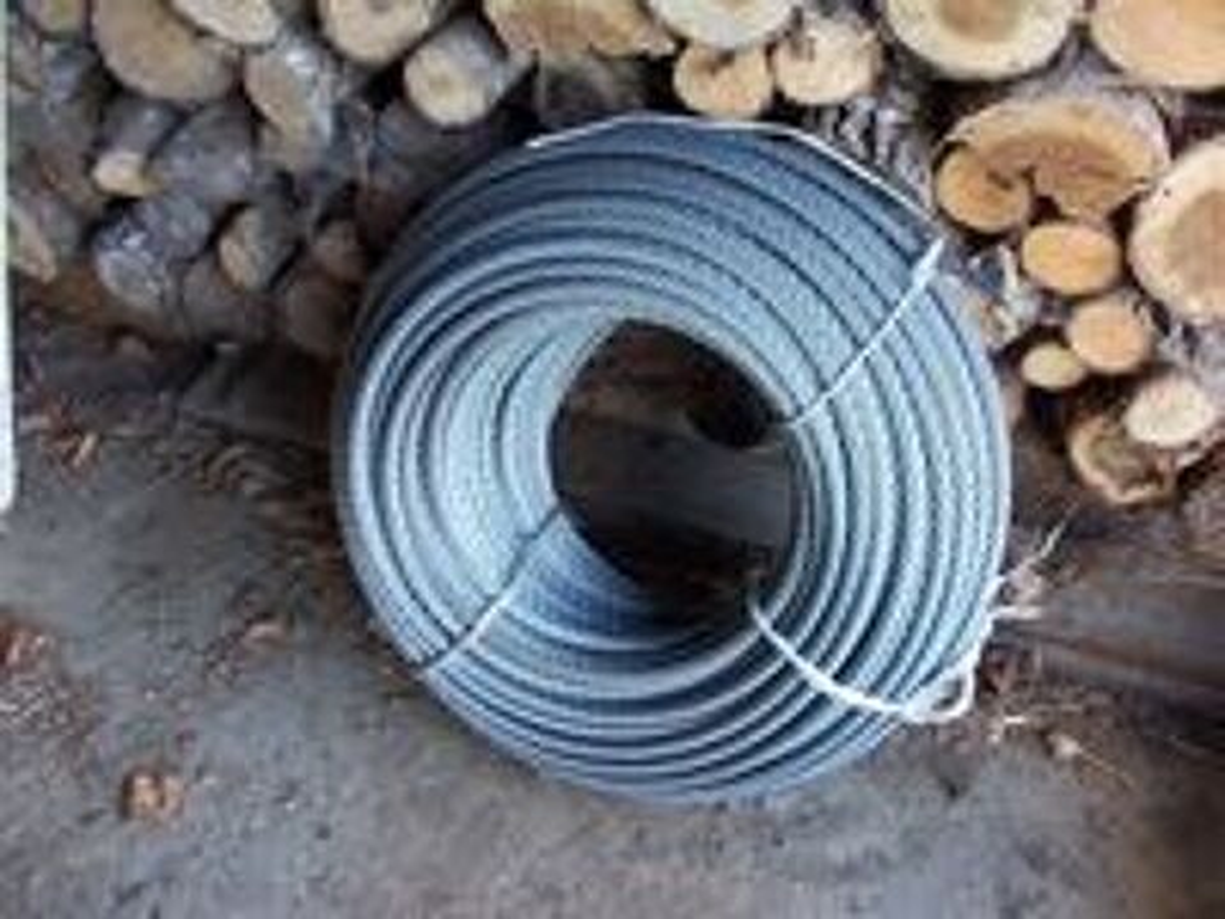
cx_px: 612
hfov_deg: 52.6
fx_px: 1239
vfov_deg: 40.7
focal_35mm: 35
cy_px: 460
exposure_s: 1/20
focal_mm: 6
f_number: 2.8
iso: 140
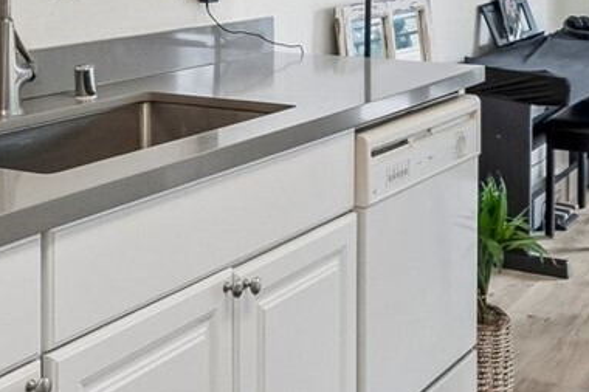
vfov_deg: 19.4
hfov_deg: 30.1
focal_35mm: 67
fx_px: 1096
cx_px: 309
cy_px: -50
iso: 250
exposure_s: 1/4
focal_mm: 10
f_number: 9
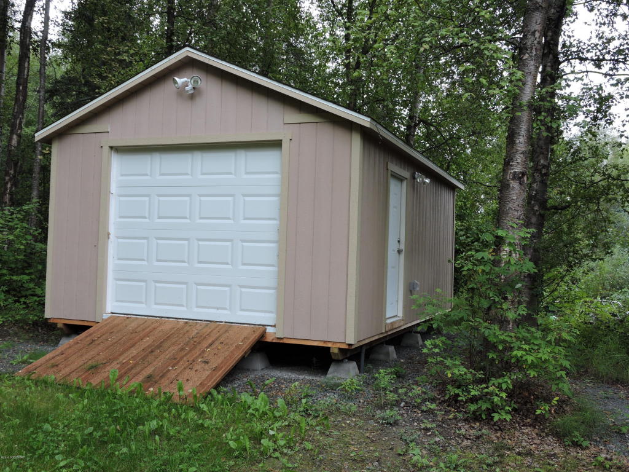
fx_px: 636
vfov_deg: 40.7
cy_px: 236
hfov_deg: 52.6
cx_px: 314
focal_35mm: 35
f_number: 3.8
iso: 100
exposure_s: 1/125
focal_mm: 6.3
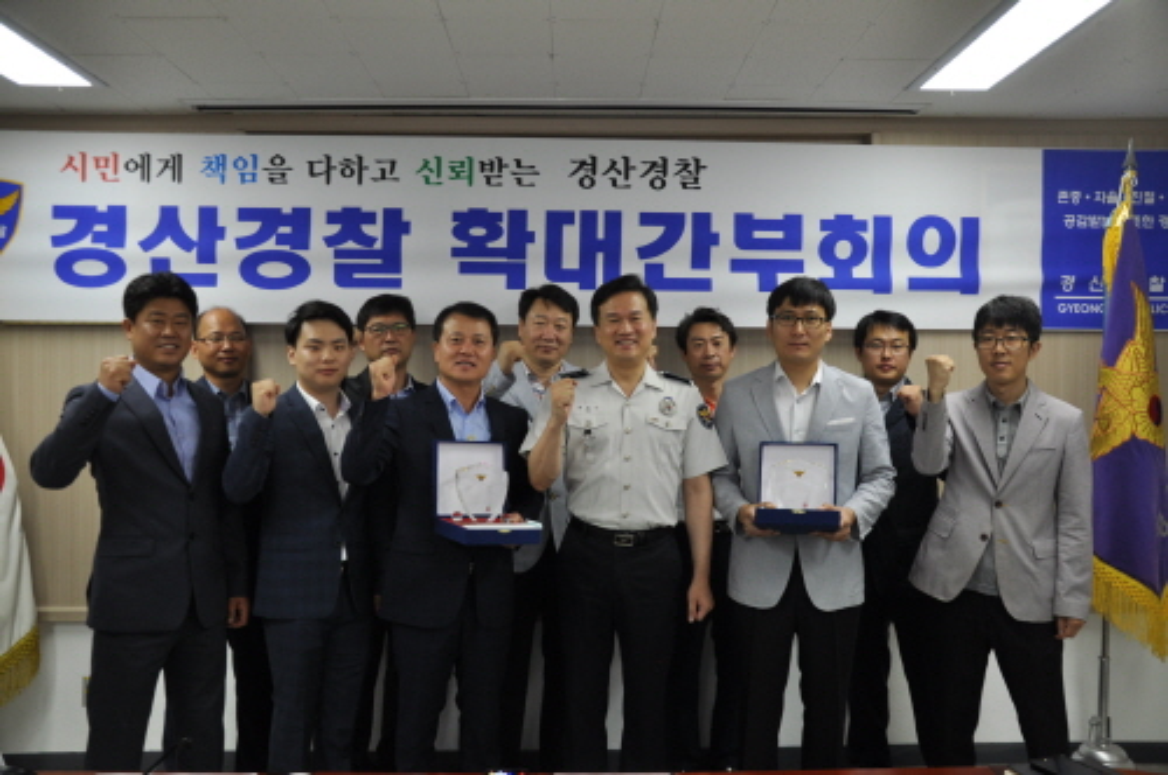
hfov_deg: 59.6
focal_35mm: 32
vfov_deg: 41.6
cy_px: 388
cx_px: 584
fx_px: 1021
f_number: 4
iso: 400
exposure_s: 1/60
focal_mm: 21
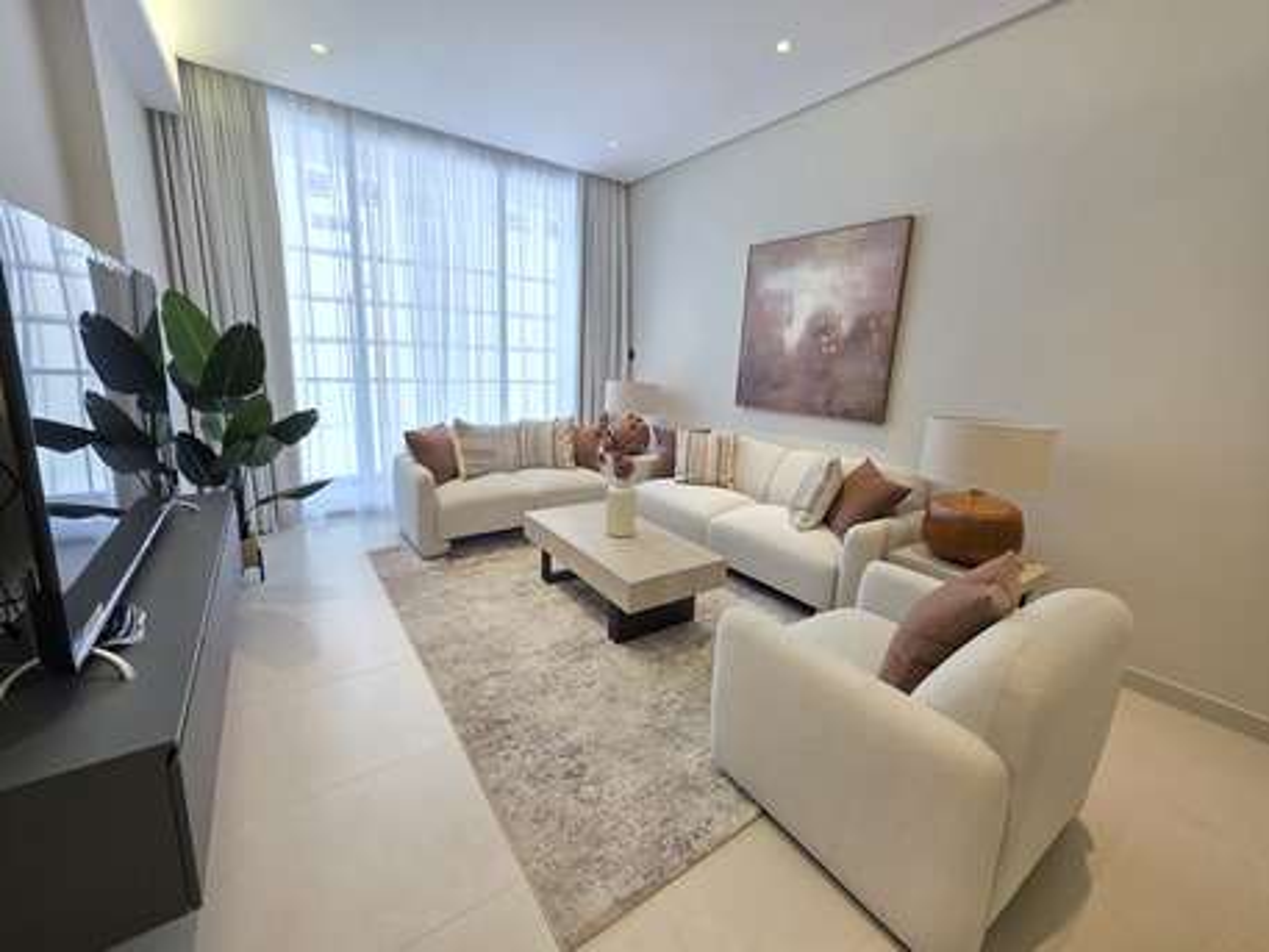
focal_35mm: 13
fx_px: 477
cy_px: 476
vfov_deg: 89.9
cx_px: 634
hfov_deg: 106.2
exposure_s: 1/100
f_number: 1.9
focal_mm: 2.2
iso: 100
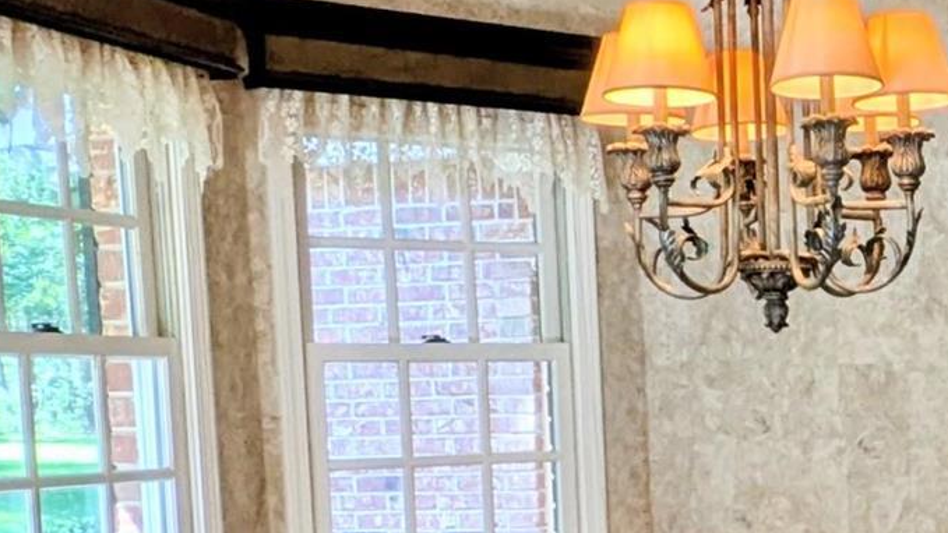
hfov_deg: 28.7
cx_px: 947
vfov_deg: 17.0
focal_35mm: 69
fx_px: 1735
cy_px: 566
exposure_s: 1/60
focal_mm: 1.85
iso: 57
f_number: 2.2
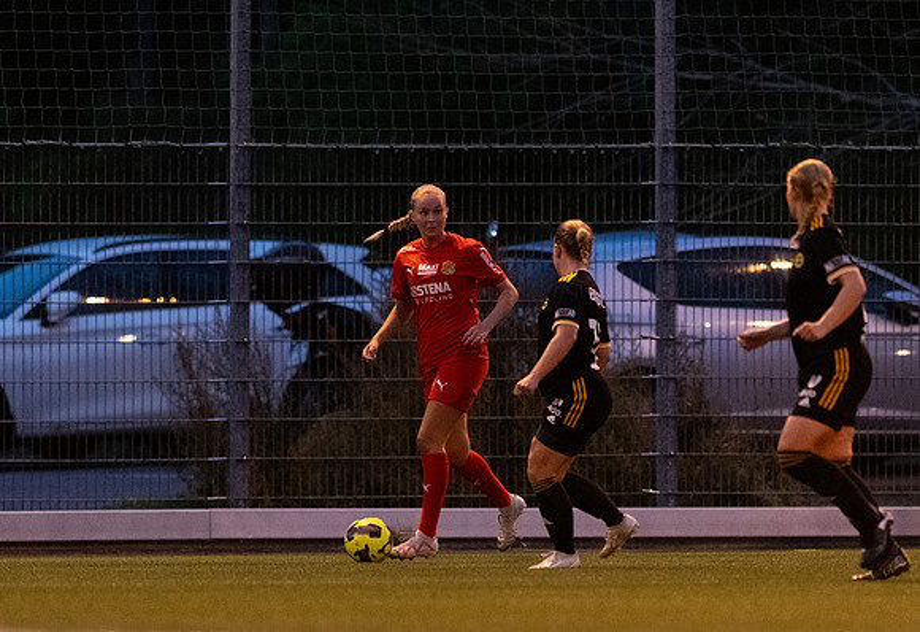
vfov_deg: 2.4
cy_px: 377
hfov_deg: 3.5
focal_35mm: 583
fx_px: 15027
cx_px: 422
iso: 8000
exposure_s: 1/640
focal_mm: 300
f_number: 3.2
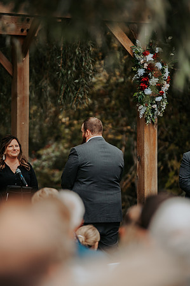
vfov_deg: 10.3
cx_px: 95
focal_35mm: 200
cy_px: 143
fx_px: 1587
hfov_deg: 6.9
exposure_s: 1/1000
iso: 400
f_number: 2.8
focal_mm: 200
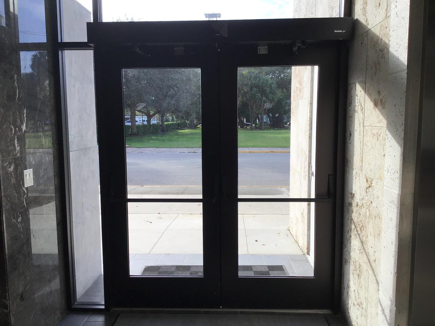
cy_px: 163
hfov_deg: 58.4
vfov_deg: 45.4
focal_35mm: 31
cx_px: 218
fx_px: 390
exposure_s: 1/281
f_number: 2.4
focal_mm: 3.3
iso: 25
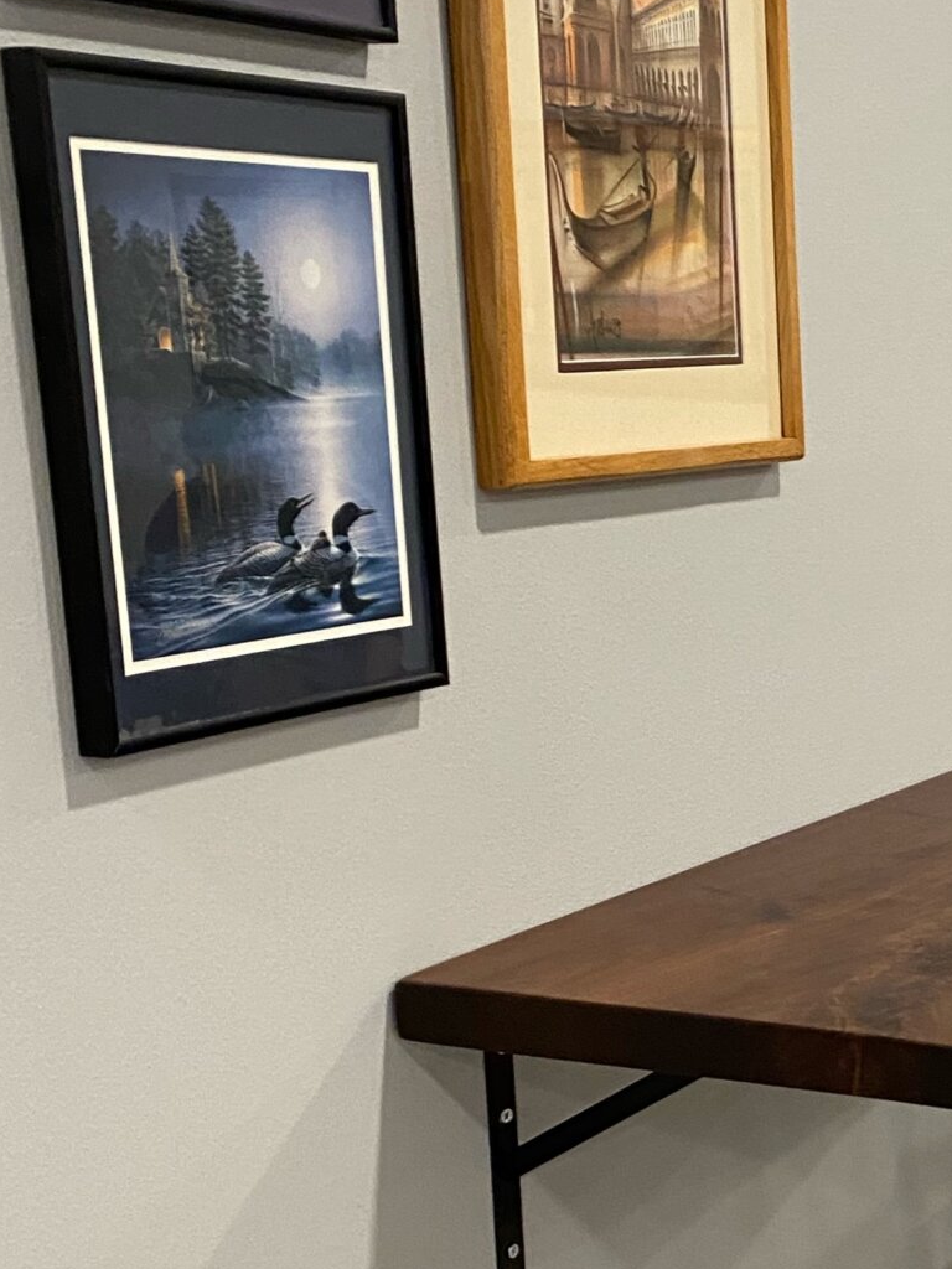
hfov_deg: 20.9
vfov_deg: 29.4
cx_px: 1166
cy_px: 918
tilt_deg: -14.3
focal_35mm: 65
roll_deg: +0.3
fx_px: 2383
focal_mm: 4.25
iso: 320
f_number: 1.8
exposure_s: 1/60
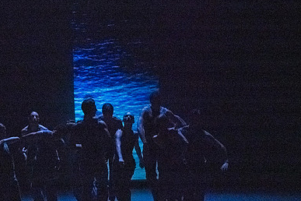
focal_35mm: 388
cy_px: 111
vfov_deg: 3.5
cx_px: 79
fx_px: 3244
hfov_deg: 5.3
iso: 25600
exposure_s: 1/400
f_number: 5.6
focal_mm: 259
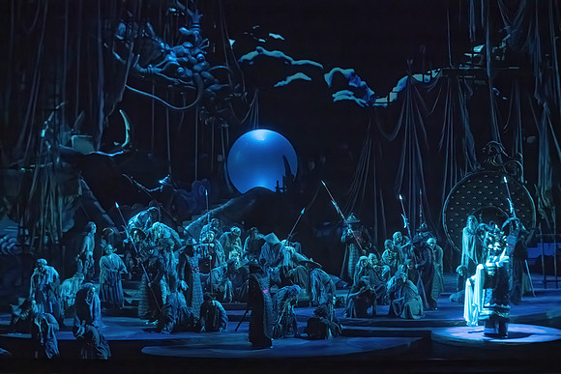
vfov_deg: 19.5
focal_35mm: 70
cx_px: 280
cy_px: 187
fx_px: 1091
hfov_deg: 28.8
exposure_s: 1/400
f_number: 4.5
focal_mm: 70
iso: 20000
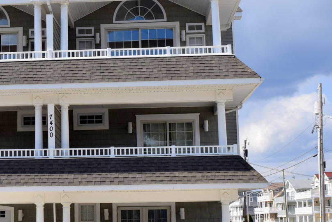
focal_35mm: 72
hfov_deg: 27.5
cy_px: 114
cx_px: 69
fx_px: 664
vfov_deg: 19.0
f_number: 11
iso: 200
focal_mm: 24
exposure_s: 1/500
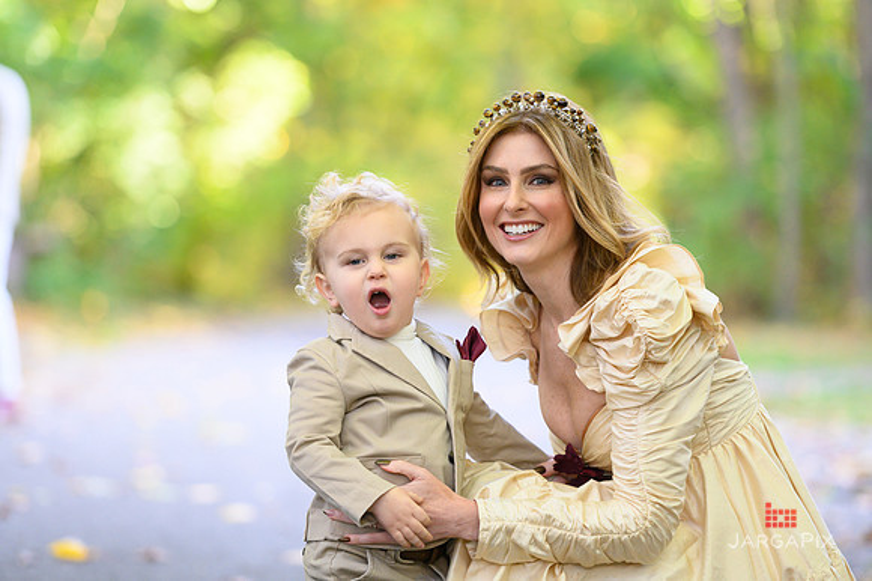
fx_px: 3873
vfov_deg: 8.6
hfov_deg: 12.8
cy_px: 290
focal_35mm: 160
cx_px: 436
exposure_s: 1/200
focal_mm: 160
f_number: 3.2
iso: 1600
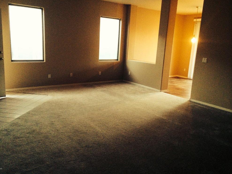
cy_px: 85
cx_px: 113
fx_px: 208
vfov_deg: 45.4
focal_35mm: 31
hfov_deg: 58.3
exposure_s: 1/30
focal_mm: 4.12
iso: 250
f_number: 2.2
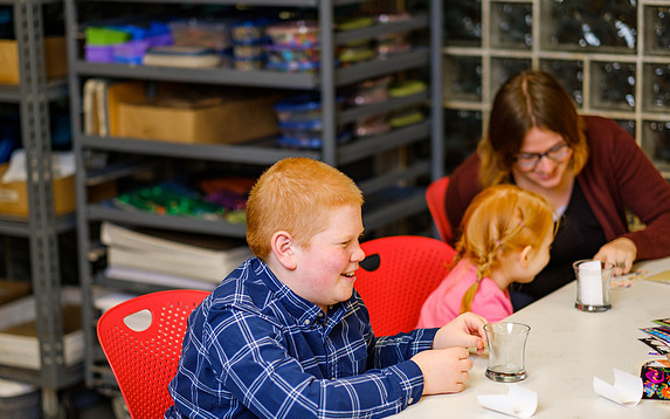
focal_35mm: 92
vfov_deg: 14.2
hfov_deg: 22.6
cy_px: 210
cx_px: 317
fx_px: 1680
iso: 200
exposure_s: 1/125
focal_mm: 56
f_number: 1.4
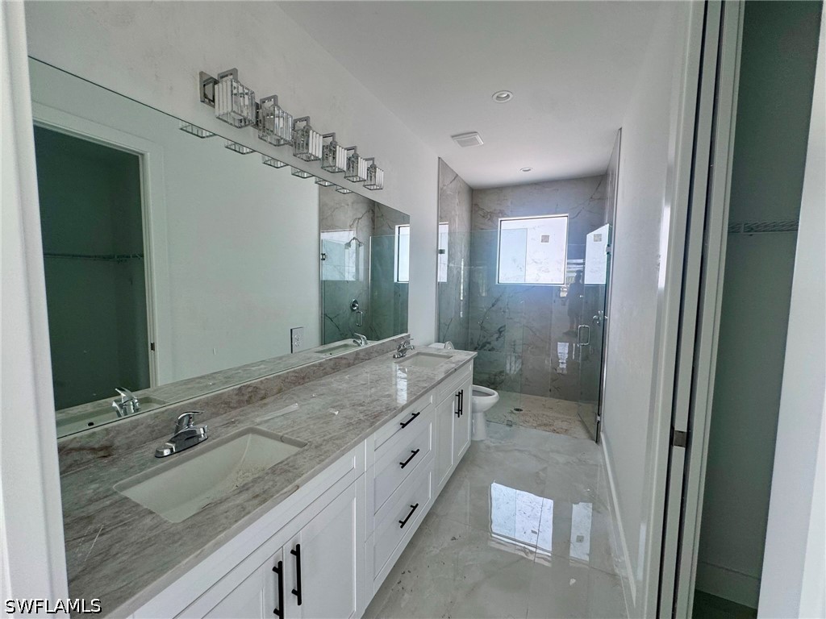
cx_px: 413
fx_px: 334
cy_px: 310
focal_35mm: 14
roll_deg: -0.7
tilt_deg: -7.7
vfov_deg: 85.7
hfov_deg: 102.1
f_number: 2.2
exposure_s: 1/99
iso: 125
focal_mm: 2.22
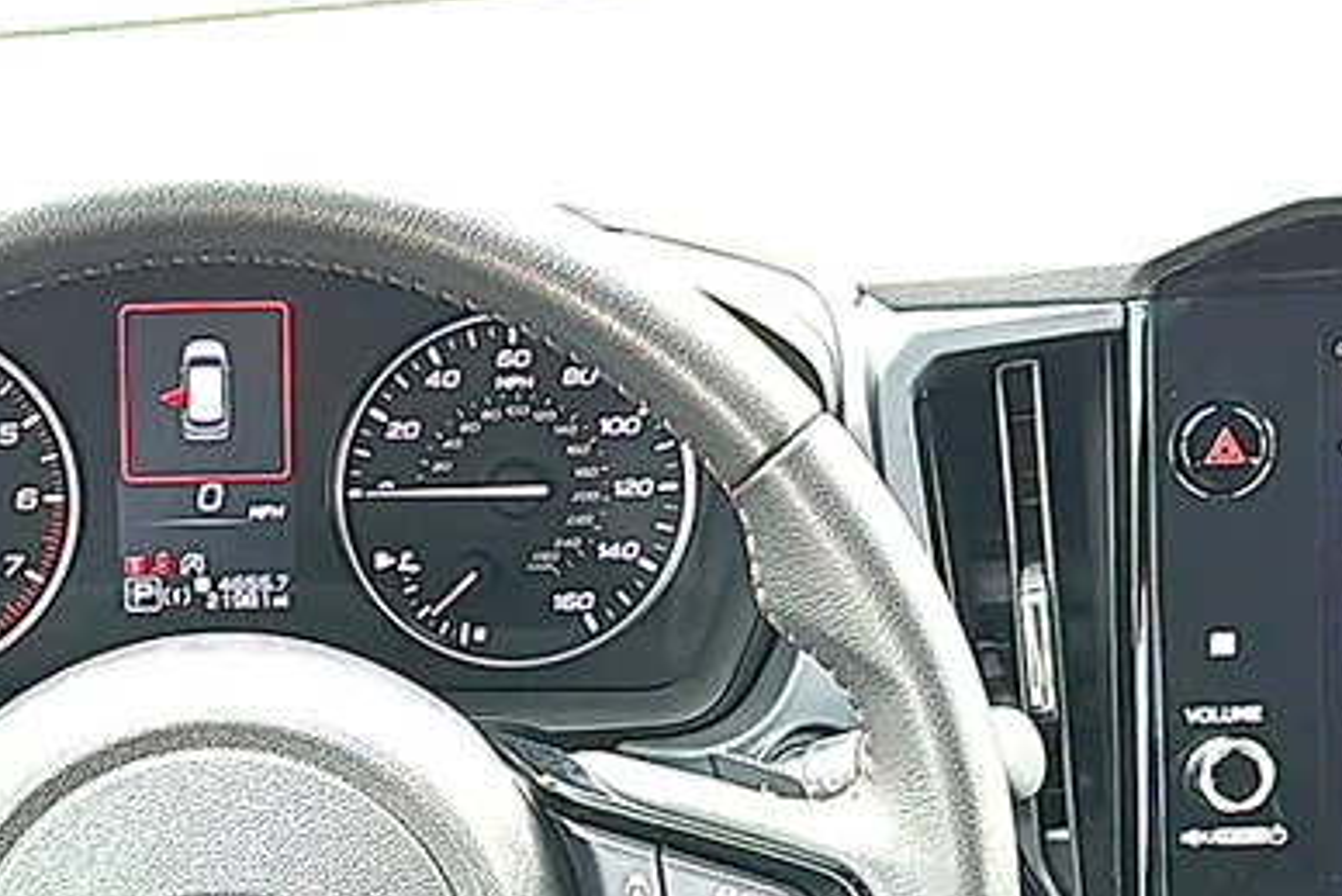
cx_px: 201
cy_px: 894
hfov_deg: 22.2
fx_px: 3356
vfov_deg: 14.9
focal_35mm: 90
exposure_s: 1/128
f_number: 1.78
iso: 100
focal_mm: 6.86
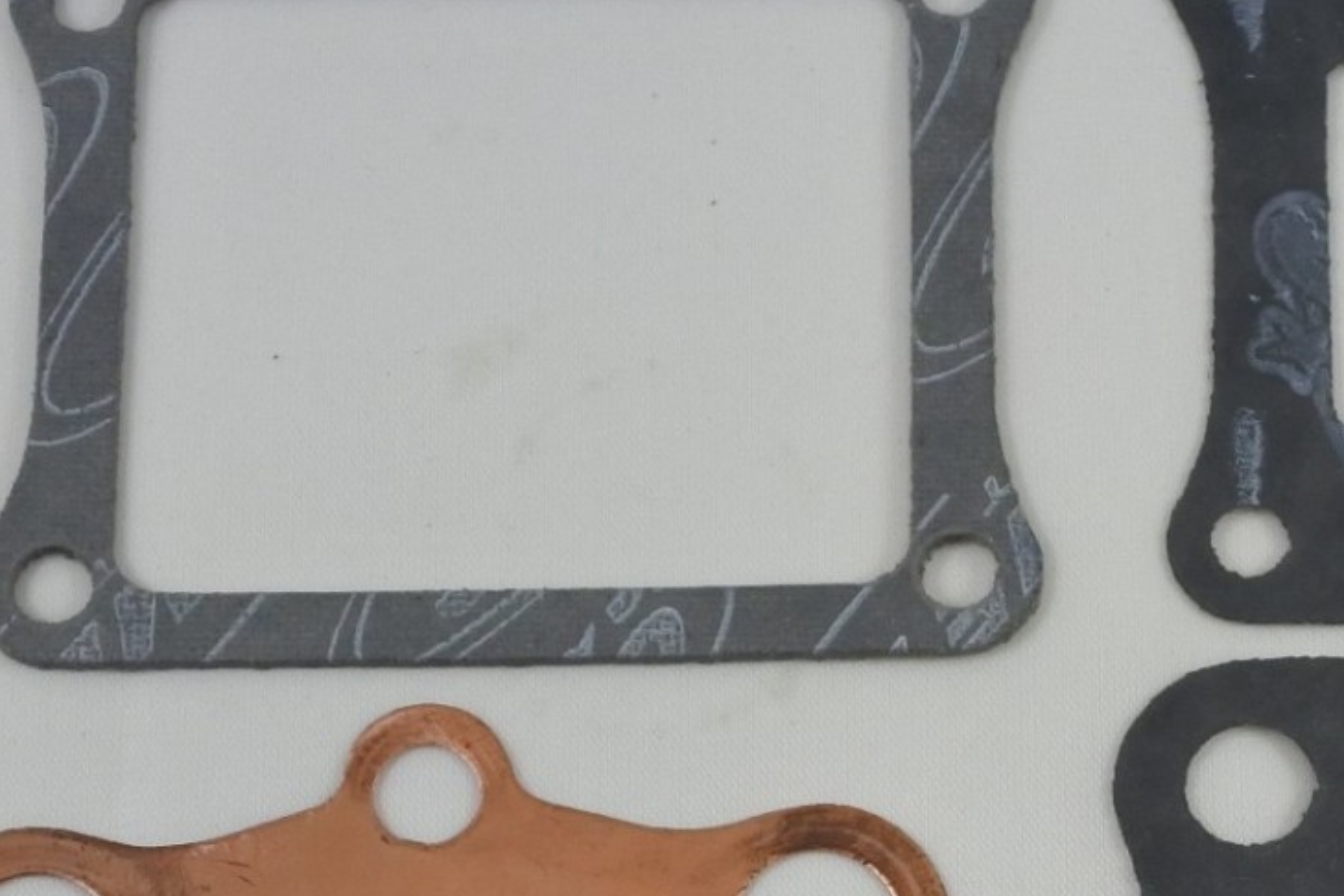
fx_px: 3434
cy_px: 934
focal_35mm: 92
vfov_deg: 14.6
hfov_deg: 21.6
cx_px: 1241
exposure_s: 1/250
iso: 400
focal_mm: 13.7
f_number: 4
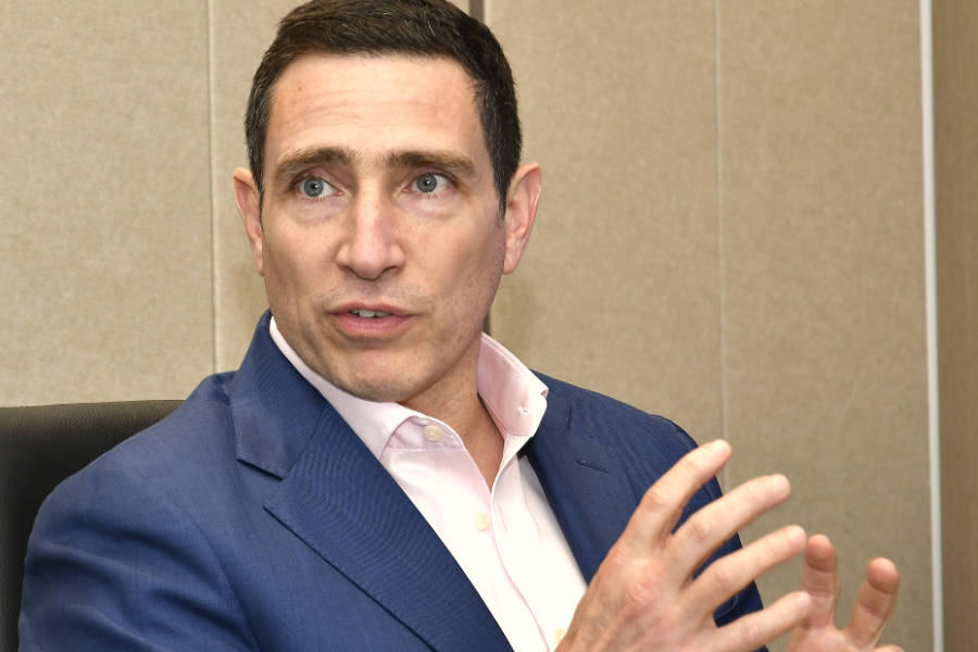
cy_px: 326
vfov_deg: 14.1
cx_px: 489
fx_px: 2635
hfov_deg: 21.0
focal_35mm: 97
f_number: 5.3
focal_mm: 65
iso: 400
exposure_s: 1/100
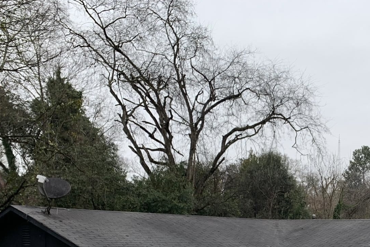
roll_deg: -0.3
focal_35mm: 50
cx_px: 311
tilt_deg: -1.7
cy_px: 254
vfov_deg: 25.5
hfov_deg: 37.7
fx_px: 514
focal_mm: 4.25
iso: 25
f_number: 1.8
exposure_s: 1/510
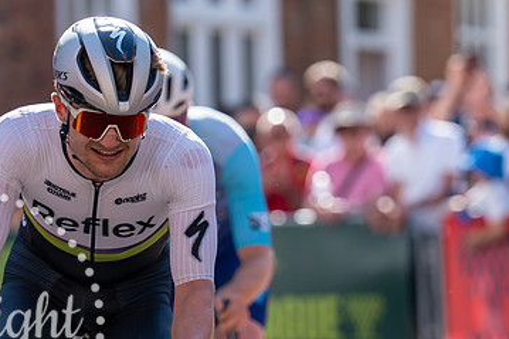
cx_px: 215
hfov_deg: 4.4
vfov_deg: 2.9
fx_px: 6698
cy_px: 245
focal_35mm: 474
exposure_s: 1/1000
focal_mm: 178
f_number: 3.5
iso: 160
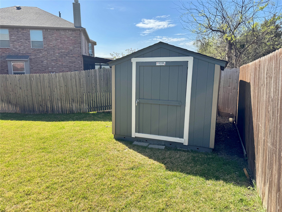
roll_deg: +0.3
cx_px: 141
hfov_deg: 71.6
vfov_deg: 56.8
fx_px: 196
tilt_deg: -9.3
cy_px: 106
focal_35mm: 24
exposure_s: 1/2959
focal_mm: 6.76
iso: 80
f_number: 1.78
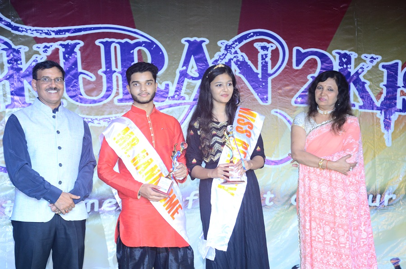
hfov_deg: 22.0
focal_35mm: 93
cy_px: 134
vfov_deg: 14.6
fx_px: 1047
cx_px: 203
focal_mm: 62
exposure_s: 1/60
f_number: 5.3
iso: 1000
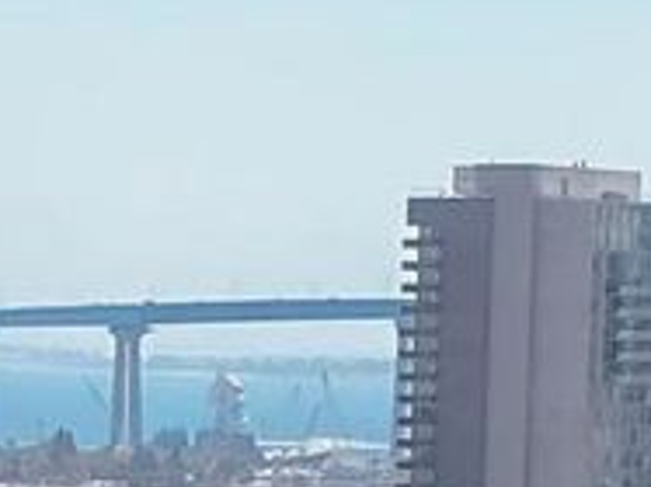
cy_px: 640
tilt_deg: -10.9
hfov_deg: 20.5
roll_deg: -1.0
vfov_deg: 15.7
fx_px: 1673
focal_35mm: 89
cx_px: -146
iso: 32
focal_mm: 4.25
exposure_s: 1/4274
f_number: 1.8
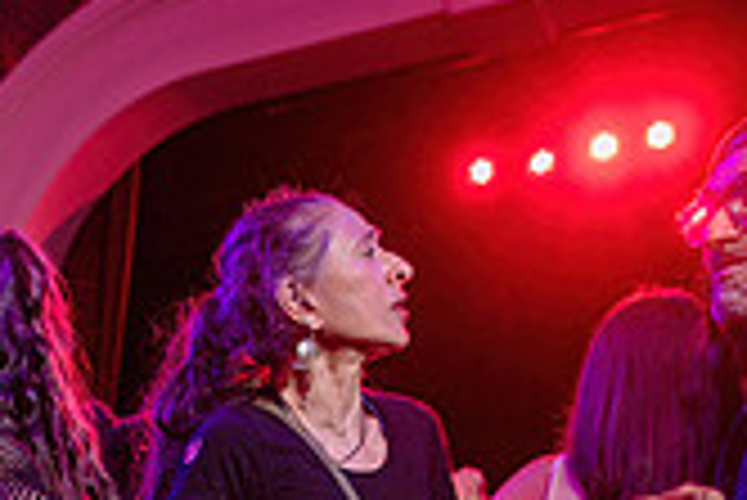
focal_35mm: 84
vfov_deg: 14.8
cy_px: 809
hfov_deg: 22.1
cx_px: -180
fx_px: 1744
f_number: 3.2
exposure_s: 1/80
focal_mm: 24
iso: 1000
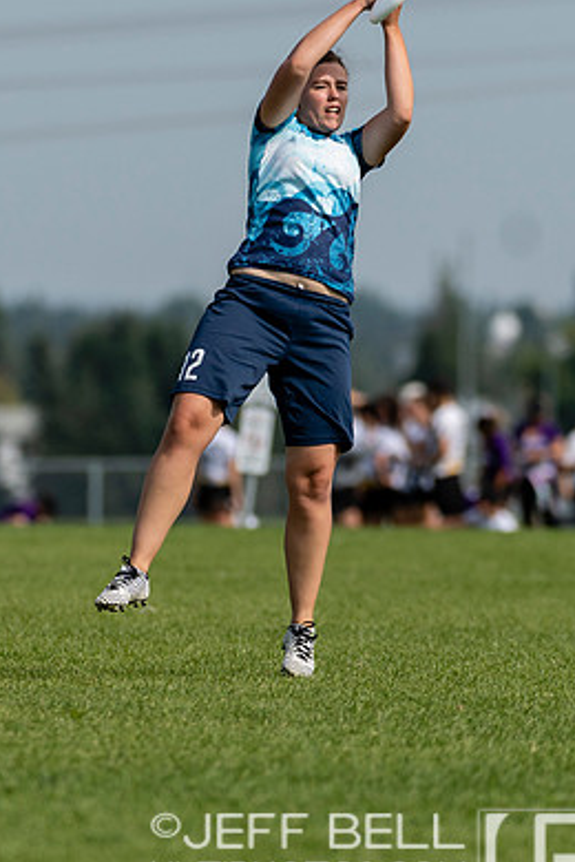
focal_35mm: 768
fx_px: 18399
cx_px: 273
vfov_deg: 2.7
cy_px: 377
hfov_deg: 1.8
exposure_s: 1/1250
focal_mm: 270
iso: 100
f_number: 4
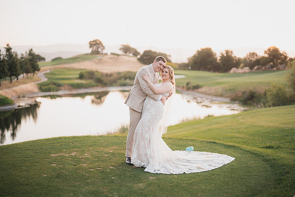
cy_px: 98
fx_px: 410
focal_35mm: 50
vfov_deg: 27.0
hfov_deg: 39.6
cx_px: 148
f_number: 1.2
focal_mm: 50
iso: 640
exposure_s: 1/800
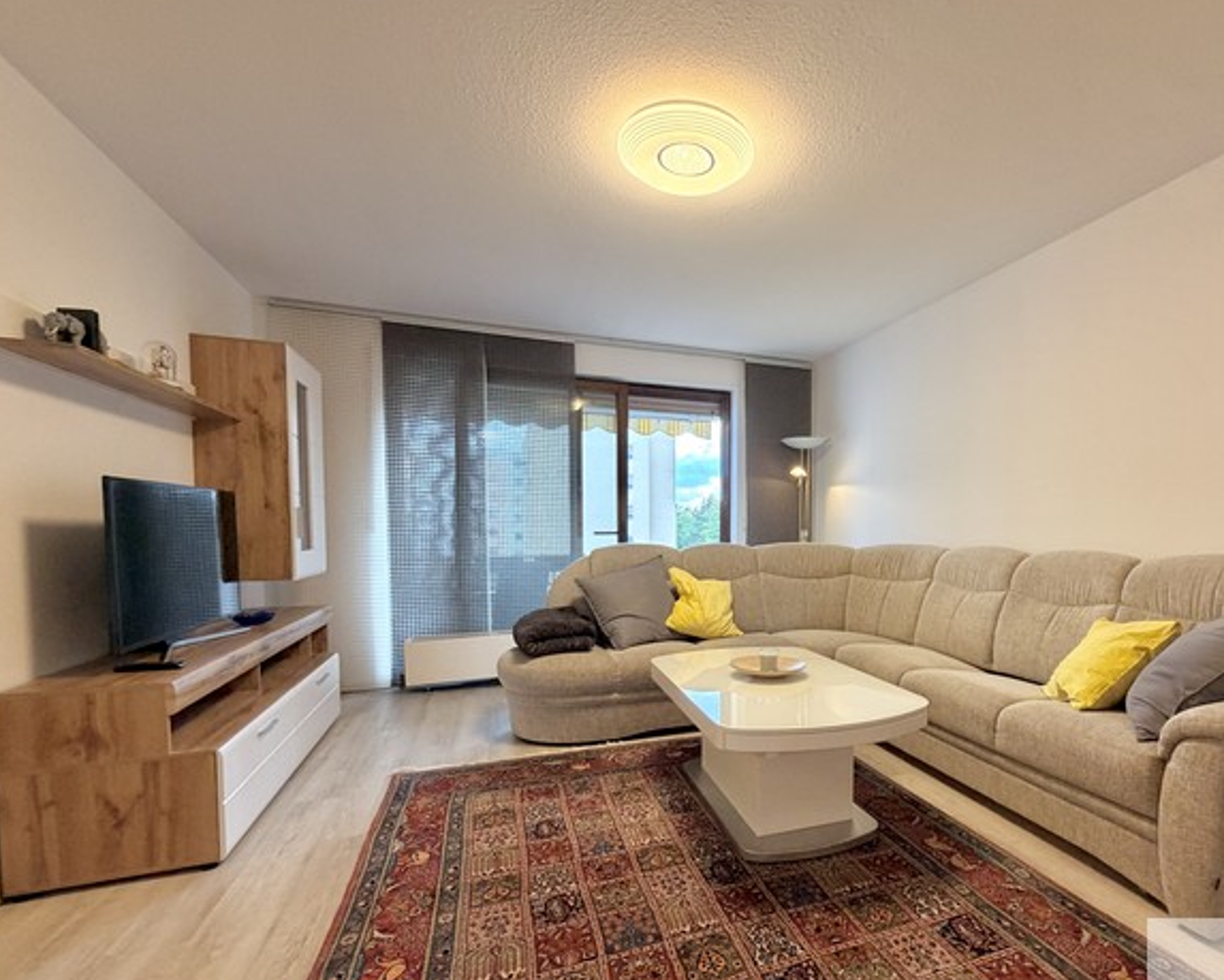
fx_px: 616
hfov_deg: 88.4
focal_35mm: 17
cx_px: 738
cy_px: 558
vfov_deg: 76.6
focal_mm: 2.22
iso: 250
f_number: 2.2
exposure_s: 1/100
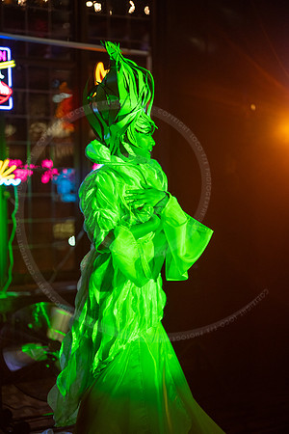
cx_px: 144
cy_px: 217
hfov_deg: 27.0
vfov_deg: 39.6
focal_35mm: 50
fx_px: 602
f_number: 1.4
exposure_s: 1/400
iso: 800
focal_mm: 50
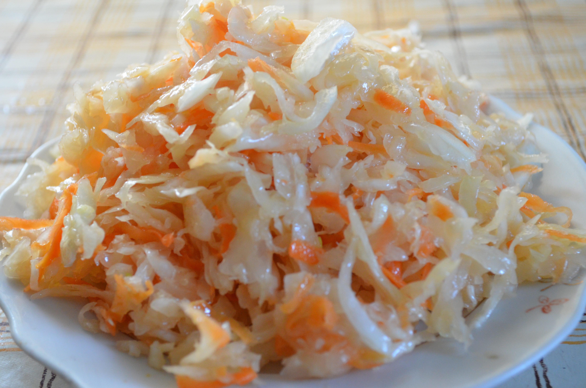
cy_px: 194
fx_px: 975
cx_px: 293
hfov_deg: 33.5
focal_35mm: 60
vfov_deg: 22.5
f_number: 5.3
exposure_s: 1/30
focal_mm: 40
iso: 1600
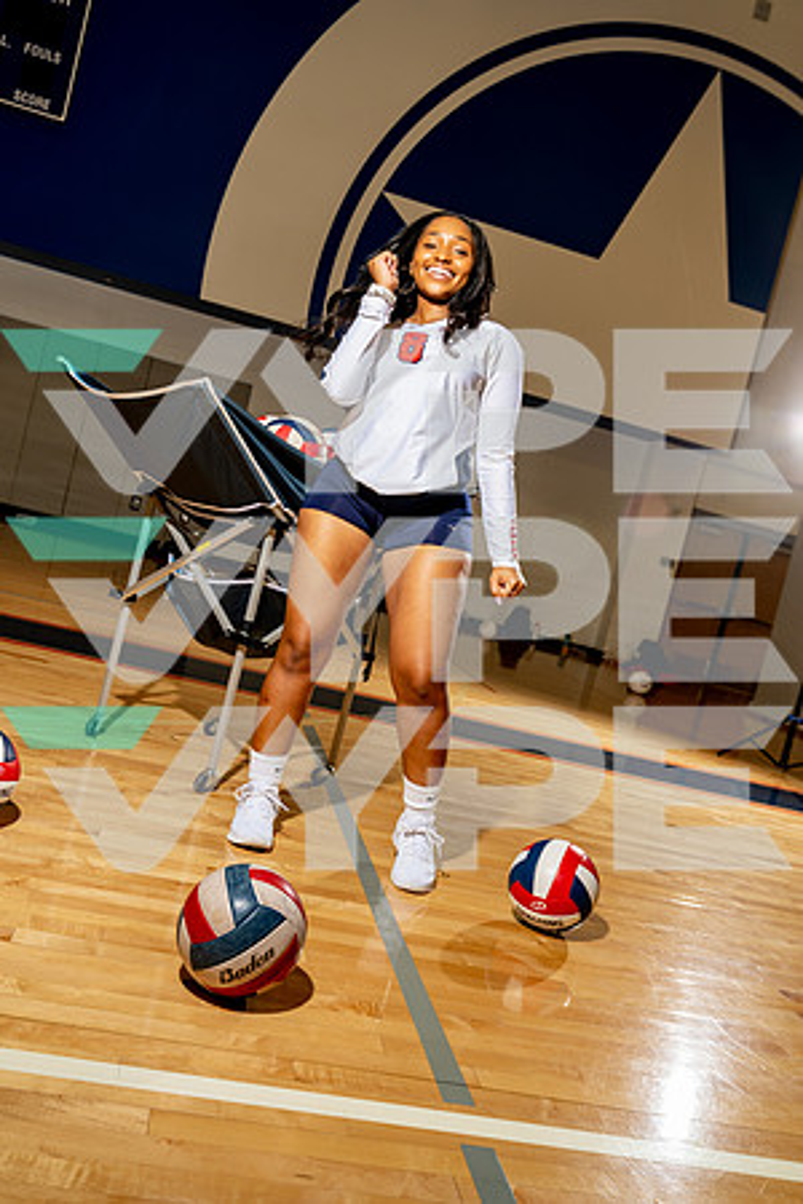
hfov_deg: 42.3
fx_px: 1037
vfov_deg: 60.3
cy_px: 602
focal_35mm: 31
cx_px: 402
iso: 250
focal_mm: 31
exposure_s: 1/250
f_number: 5.6
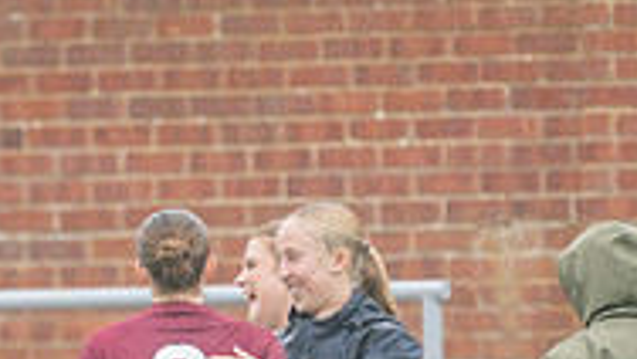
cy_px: 673
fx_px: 29947
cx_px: 321
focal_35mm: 1772
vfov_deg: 0.7
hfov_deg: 1.2
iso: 450
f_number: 2.8
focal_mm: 300
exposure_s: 1/1600
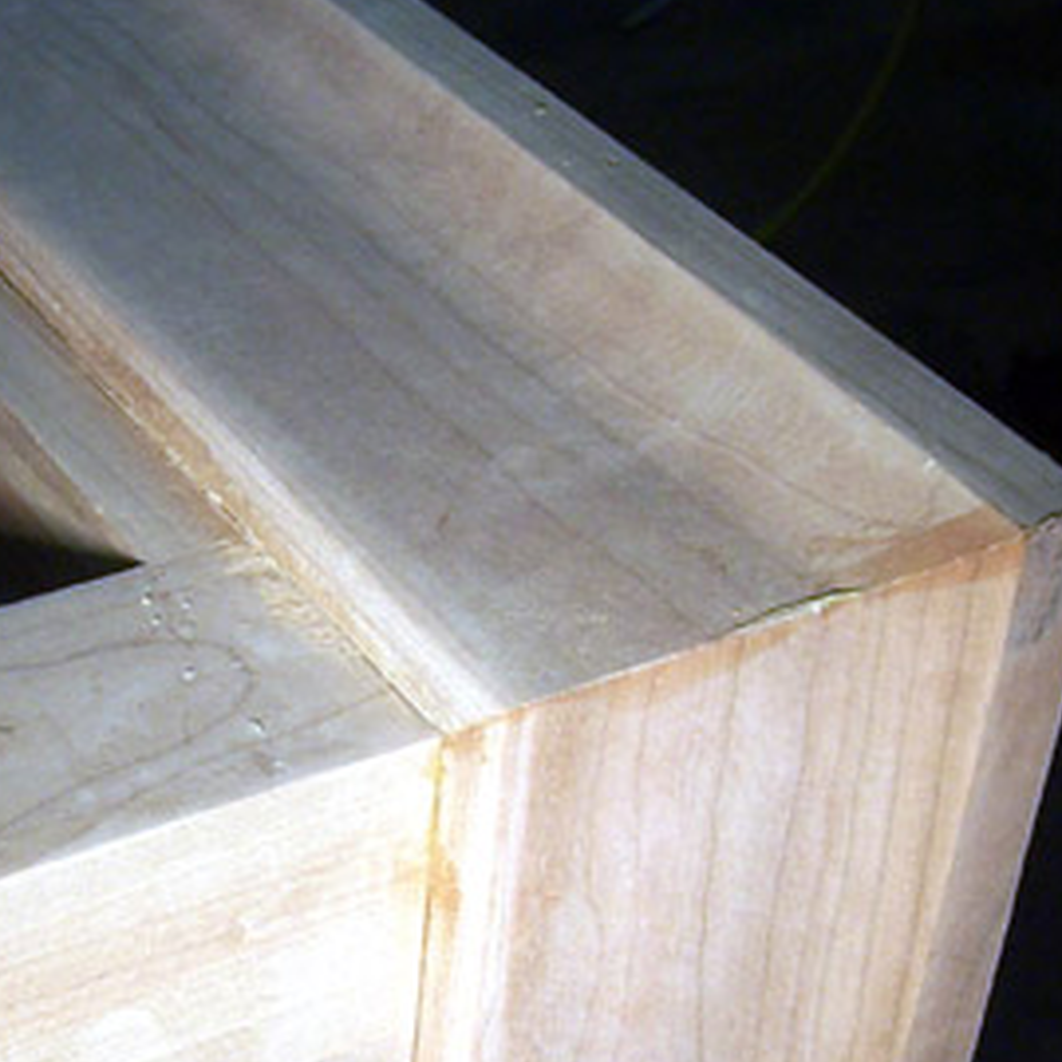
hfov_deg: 22.1
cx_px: 324
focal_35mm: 78
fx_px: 2707
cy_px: 853
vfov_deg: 21.9
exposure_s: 1/90
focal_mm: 5.5
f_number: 3.4
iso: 80
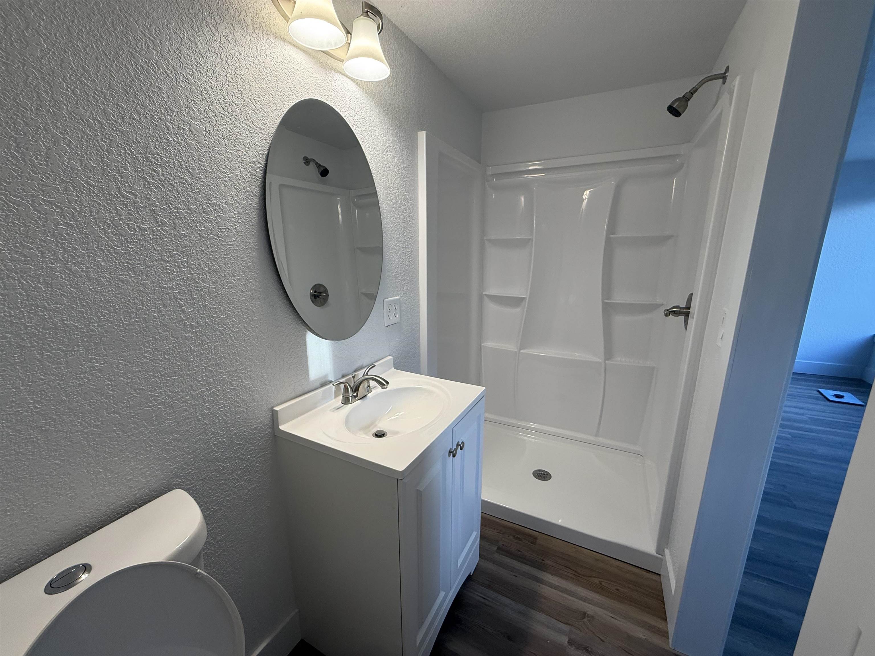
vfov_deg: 85.7
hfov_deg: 102.1
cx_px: 438
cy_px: 328
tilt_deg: -12.6
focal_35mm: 14
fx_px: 354
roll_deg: +0.3
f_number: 2.2
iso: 160
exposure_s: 1/120
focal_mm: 2.22
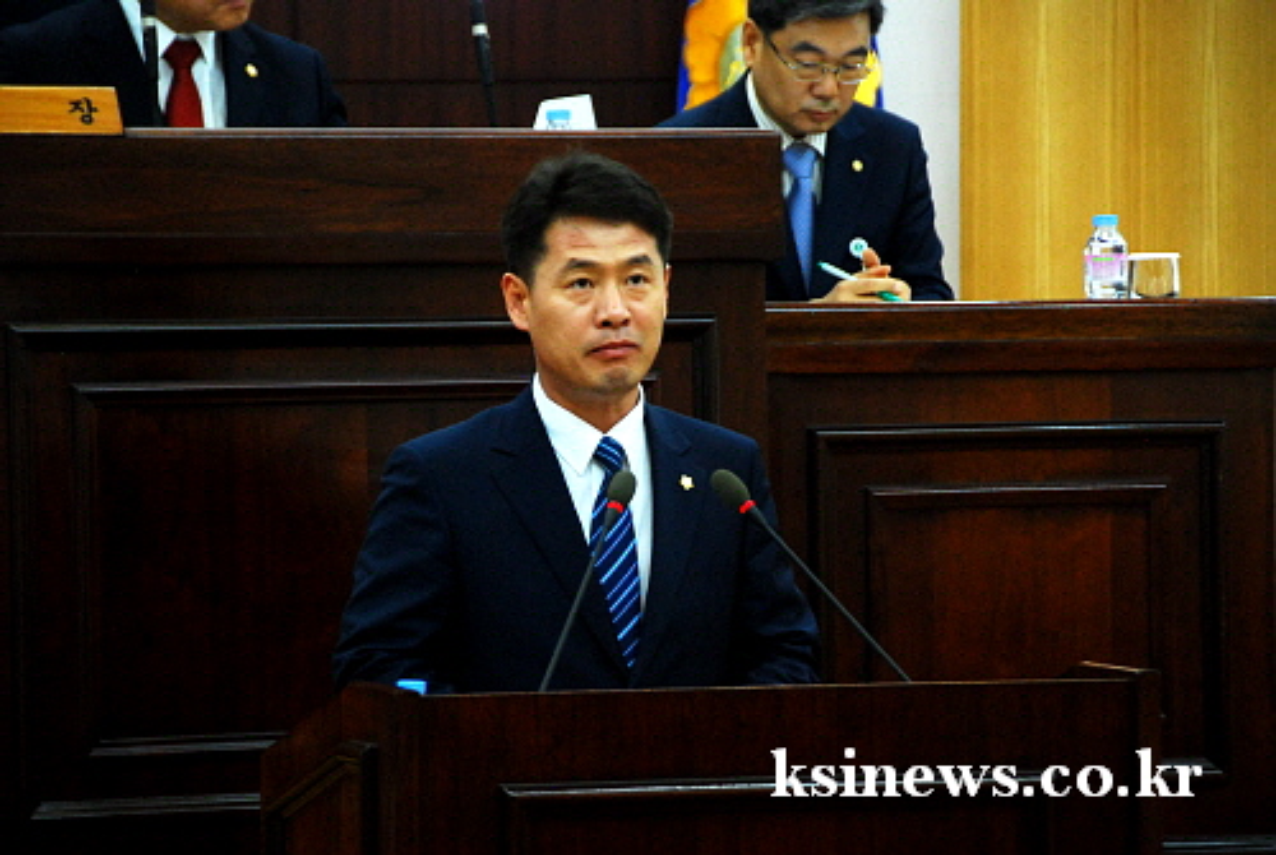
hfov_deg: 10.1
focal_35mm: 202
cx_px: 638
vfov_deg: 6.8
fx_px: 7188
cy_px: 428
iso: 1250
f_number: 5.6
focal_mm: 135
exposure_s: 1/30
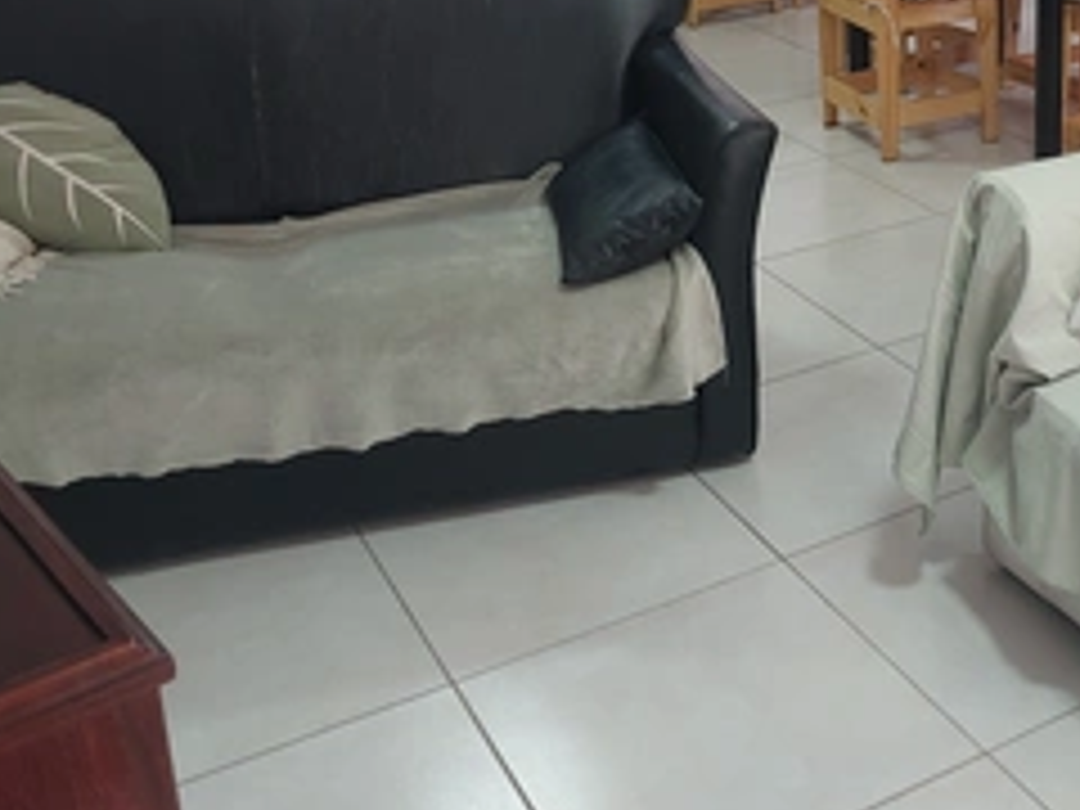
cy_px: 130
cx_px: 882
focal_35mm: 55
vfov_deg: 26.0
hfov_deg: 33.8
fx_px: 1716
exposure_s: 1/60
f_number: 1.8
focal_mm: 4.6
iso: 160
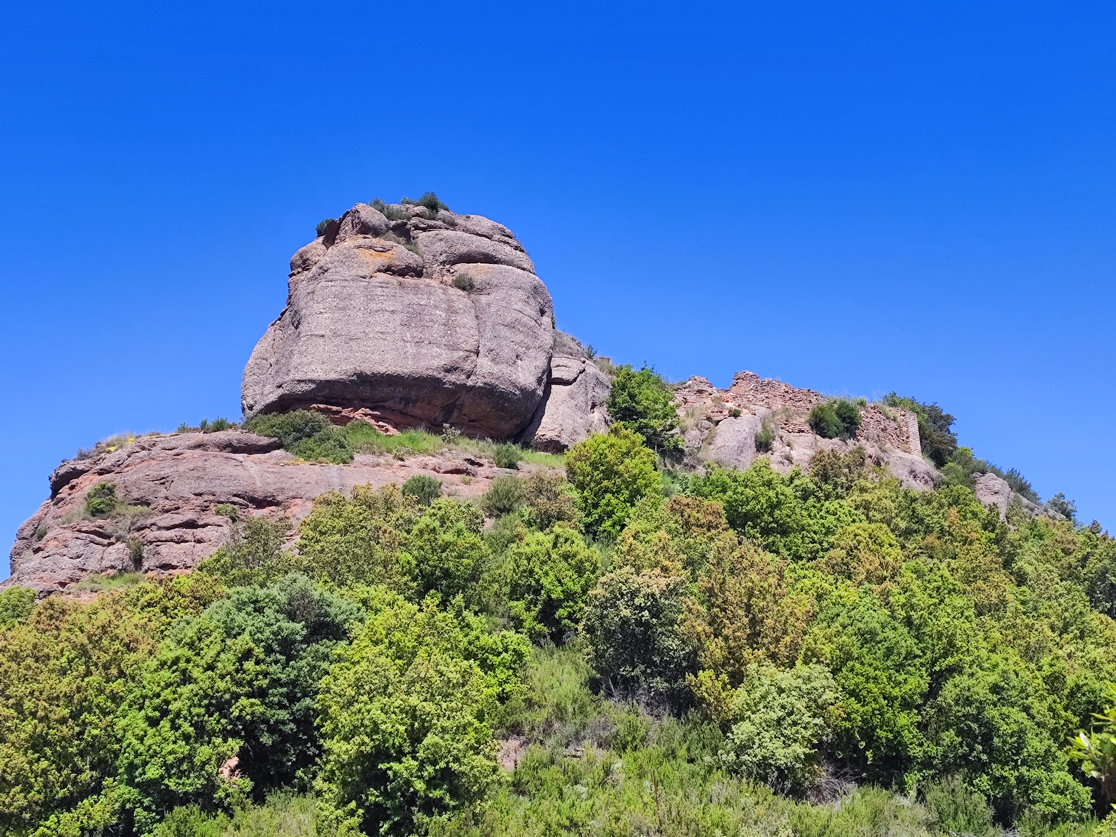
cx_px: 558
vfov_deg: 31.5
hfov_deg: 41.2
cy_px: 418
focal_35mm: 46
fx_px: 1483
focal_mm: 5.4
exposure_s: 1/1648
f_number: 1.8
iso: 50
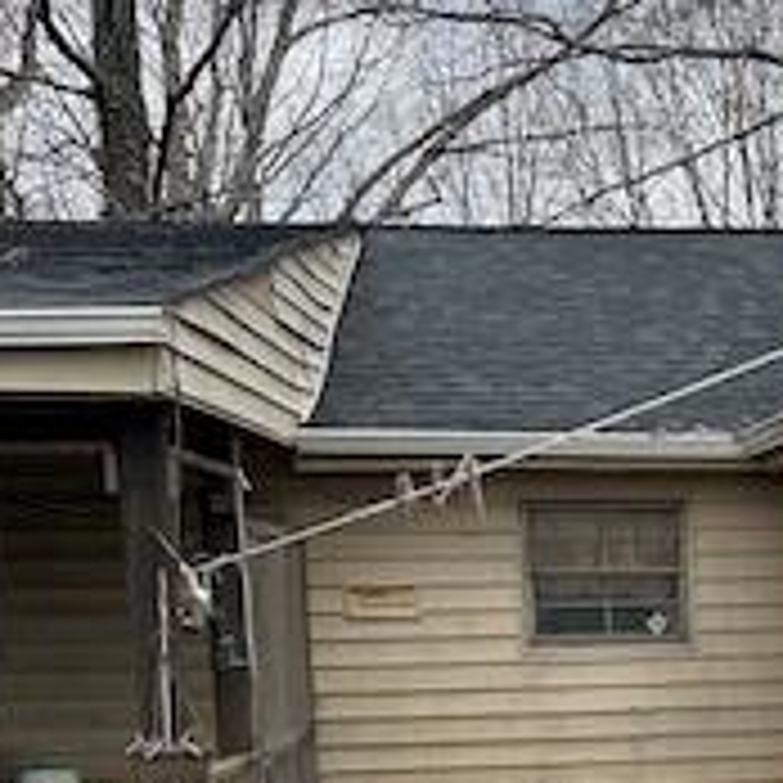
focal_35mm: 78
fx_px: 1996
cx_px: 990
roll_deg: +0.9
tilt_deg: -7.6
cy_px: 850
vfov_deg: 21.1
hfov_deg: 20.5
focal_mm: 6.86
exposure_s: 1/1779
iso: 80
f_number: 1.78
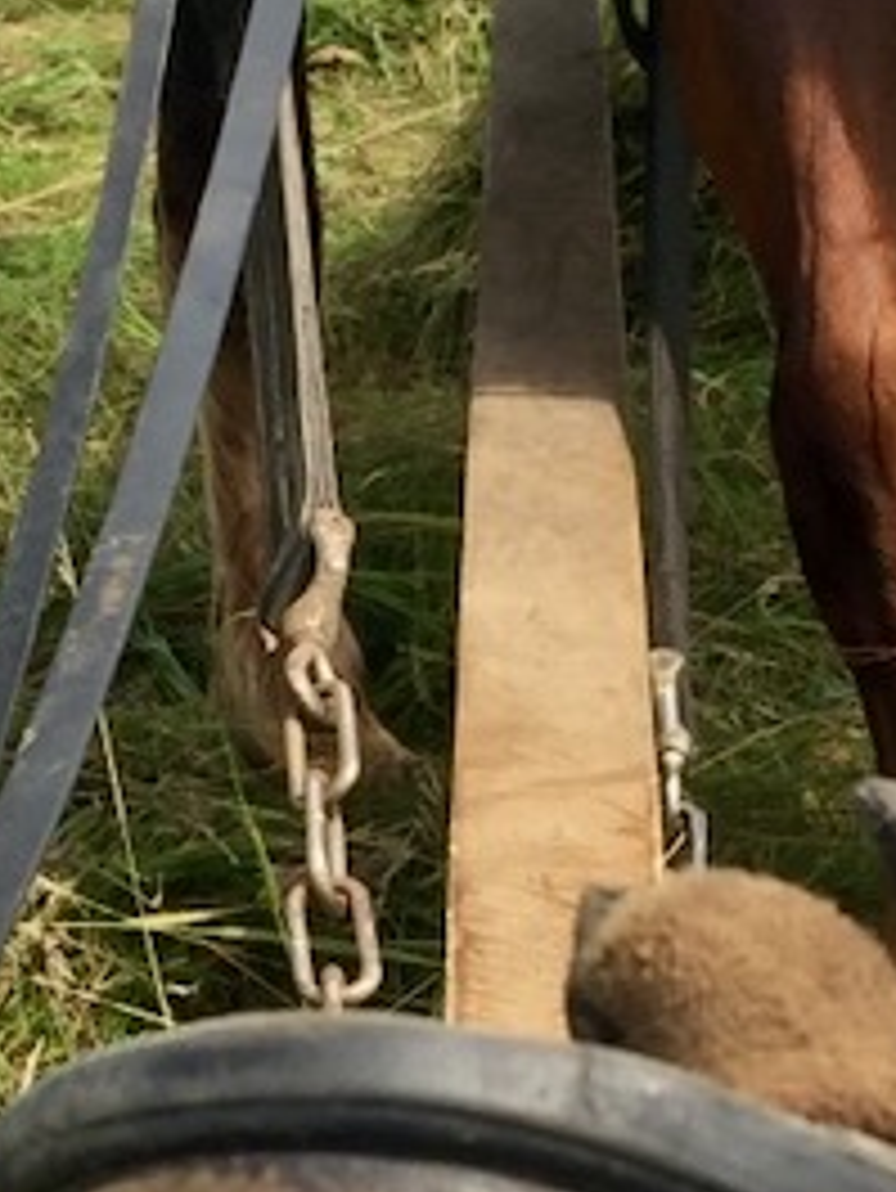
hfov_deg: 10.6
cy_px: 909
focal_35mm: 140
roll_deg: +5.2
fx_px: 4828
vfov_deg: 14.0
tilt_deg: -16.2
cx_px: 374
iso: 32
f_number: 2.2
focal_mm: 4.15
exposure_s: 1/670
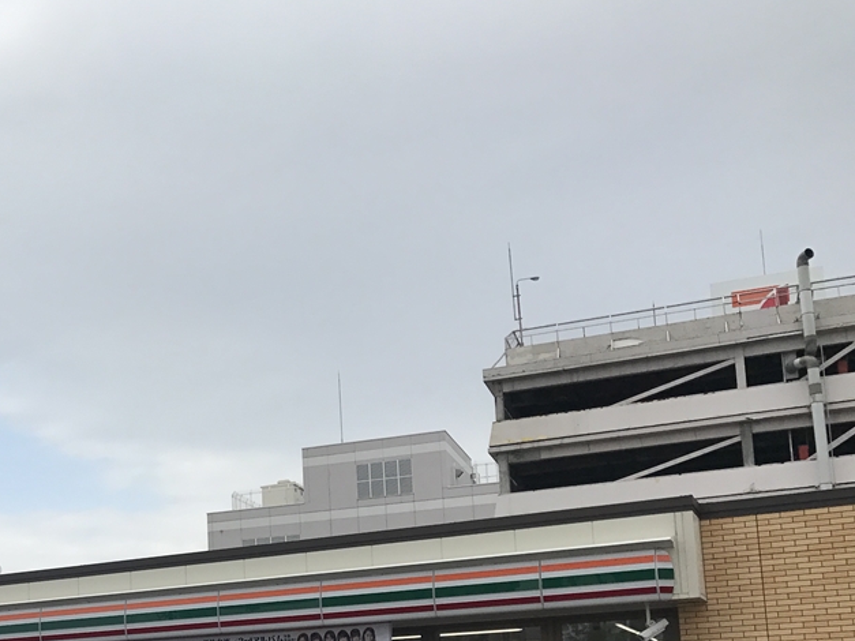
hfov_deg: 33.1
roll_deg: +0.5
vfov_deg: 26.1
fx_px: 1334
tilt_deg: +10.2
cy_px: 582
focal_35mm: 54
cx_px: 35
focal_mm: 3.99
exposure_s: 1/1650
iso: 20
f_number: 1.8
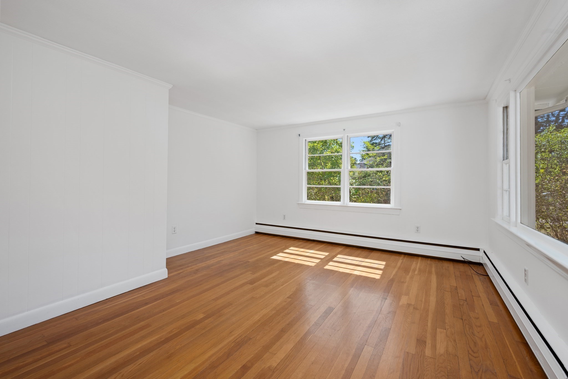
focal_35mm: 16
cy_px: 190
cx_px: 284
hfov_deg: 98.5
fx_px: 245
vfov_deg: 75.5
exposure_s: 1/30
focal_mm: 15.5
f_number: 8
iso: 200
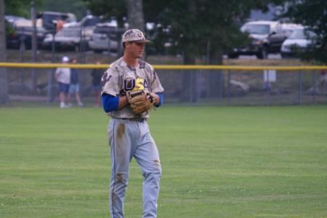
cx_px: 164
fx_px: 3137
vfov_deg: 4.0
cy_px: 109
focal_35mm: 345
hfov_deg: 6.0
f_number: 6.3
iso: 400
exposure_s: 1/250
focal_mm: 230
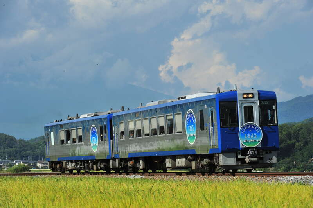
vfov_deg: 9.1
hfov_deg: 13.7
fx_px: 1303
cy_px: 104
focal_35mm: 150
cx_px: 156
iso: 400
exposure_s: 1/1000
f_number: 10
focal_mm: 150
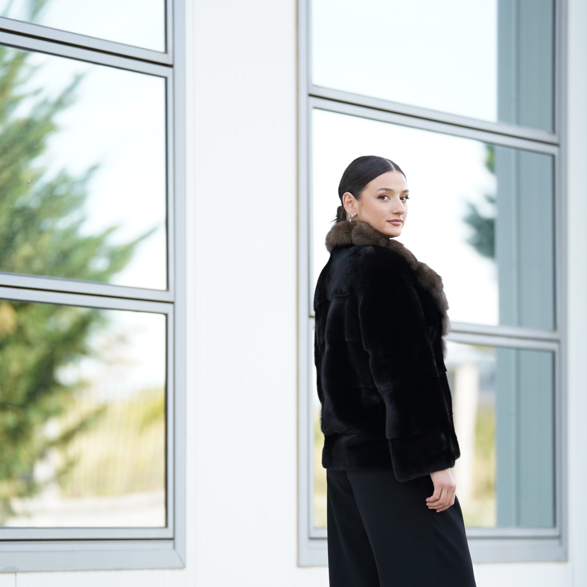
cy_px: 386
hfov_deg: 9.6
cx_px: 294
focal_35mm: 182
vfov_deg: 9.6
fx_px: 3492
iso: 160
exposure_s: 1/250
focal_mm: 142
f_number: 2.8
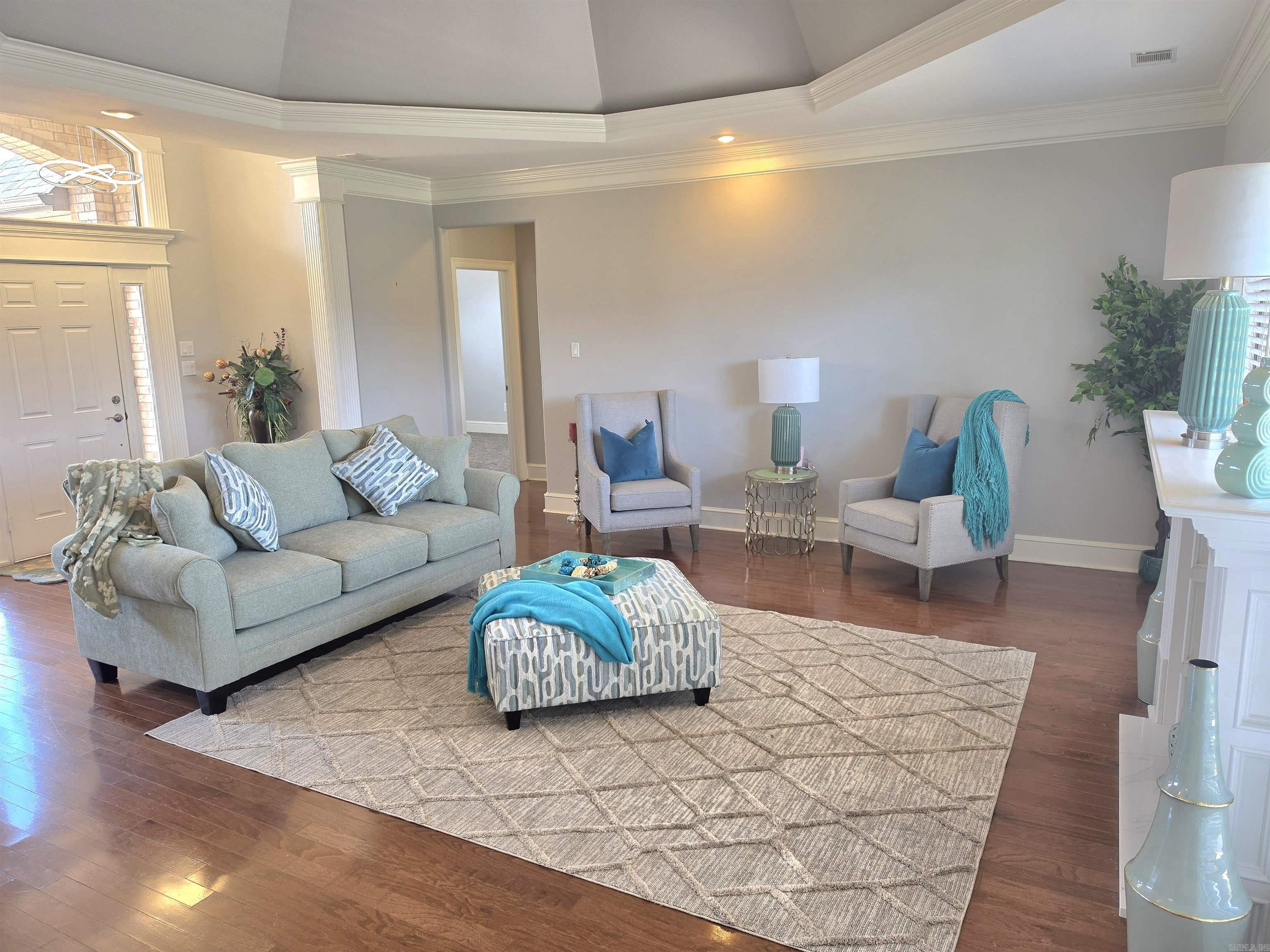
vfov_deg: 58.9
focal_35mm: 23
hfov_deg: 73.9
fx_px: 844
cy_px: 476
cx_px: 635
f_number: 1.4
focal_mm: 6.5
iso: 64
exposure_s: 1/120
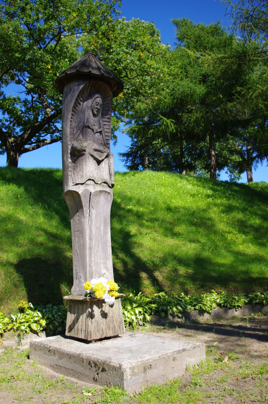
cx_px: 134
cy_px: 202
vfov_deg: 54.9
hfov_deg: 38.0
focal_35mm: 35
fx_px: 389
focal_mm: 23.13
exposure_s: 1/500
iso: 100
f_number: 4
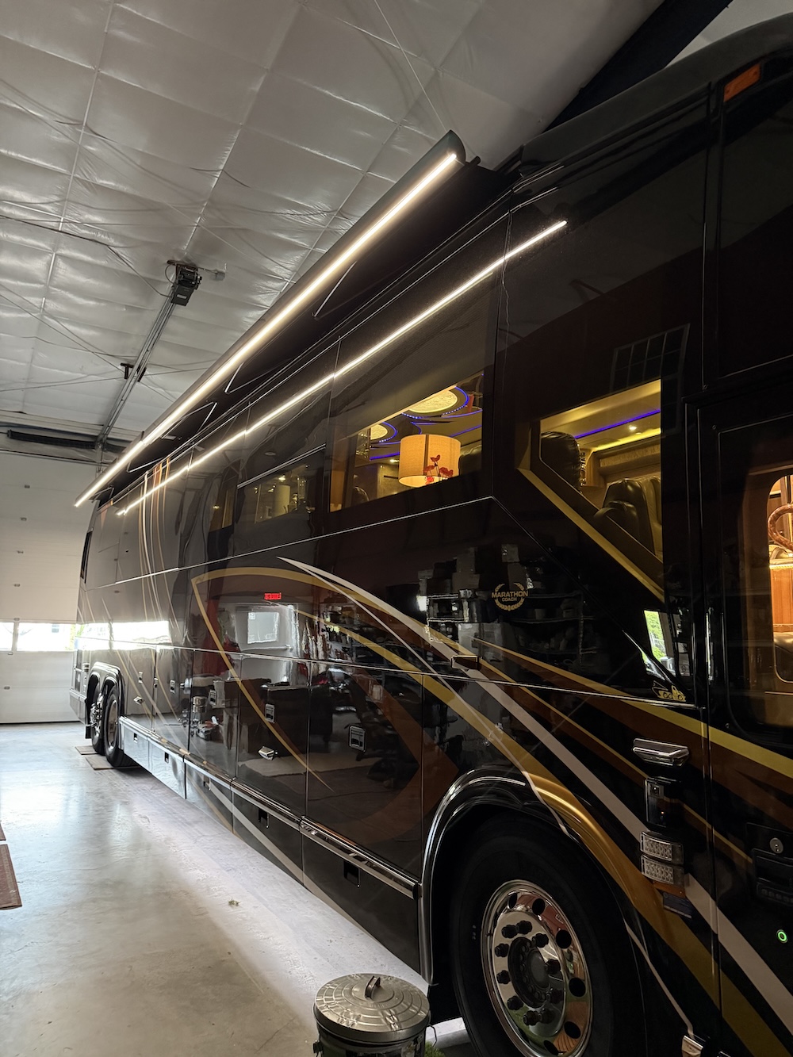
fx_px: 733
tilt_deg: +7.7
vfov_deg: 71.6
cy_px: 528
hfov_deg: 56.8
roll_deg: -1.5
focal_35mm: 24
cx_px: 396
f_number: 1.78
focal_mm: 6.76
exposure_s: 1/39
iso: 1000
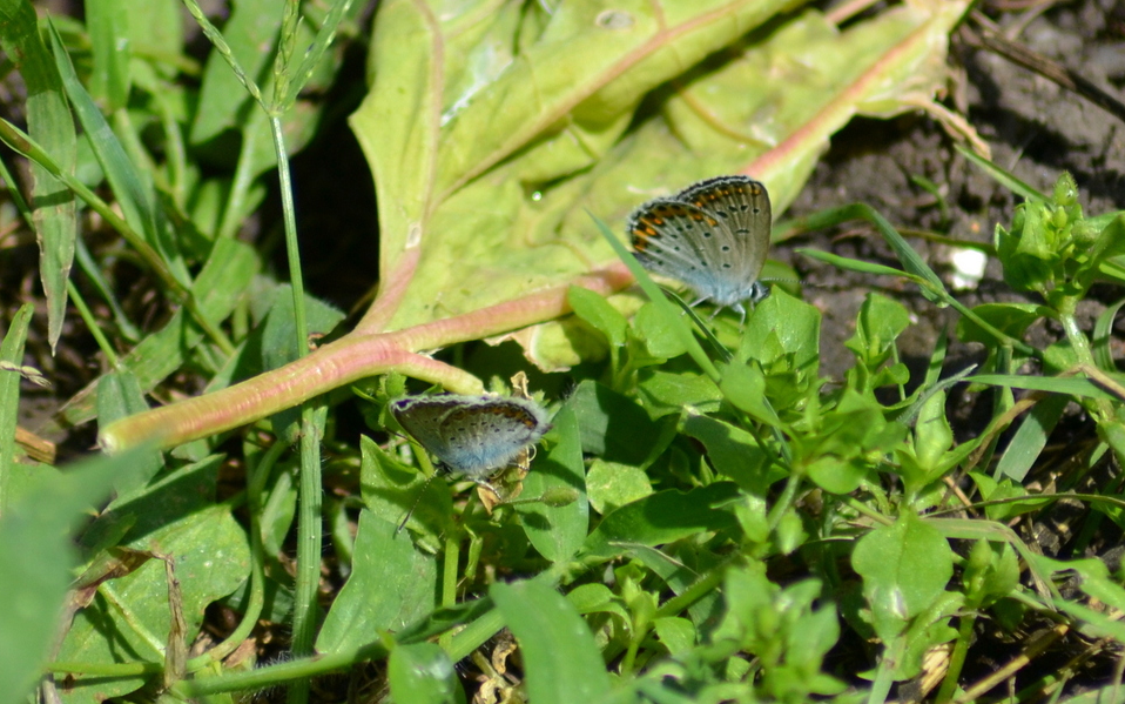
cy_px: 357
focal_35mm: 284
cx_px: 562
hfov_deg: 7.4
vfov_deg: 4.6
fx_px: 8693
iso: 320
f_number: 5.6
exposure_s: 1/2000
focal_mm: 185
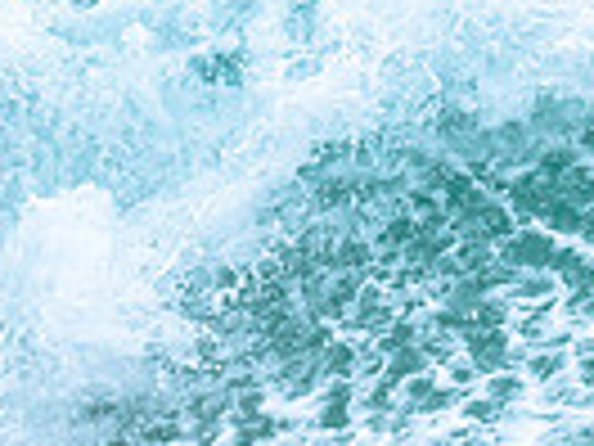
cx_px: 1157
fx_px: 60025
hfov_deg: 0.6
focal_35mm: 3498
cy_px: 34
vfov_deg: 0.4
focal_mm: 800
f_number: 6.3
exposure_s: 1/2500
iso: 720
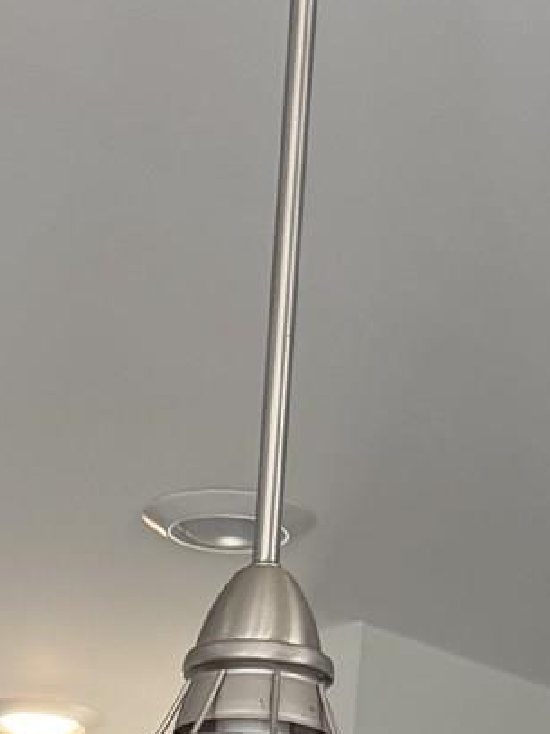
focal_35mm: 136
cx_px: -2
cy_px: 1838
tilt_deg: -7.7
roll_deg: -4.4
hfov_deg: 10.8
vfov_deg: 11.6
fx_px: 2883
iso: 100
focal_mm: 6.76
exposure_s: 1/121
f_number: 1.78
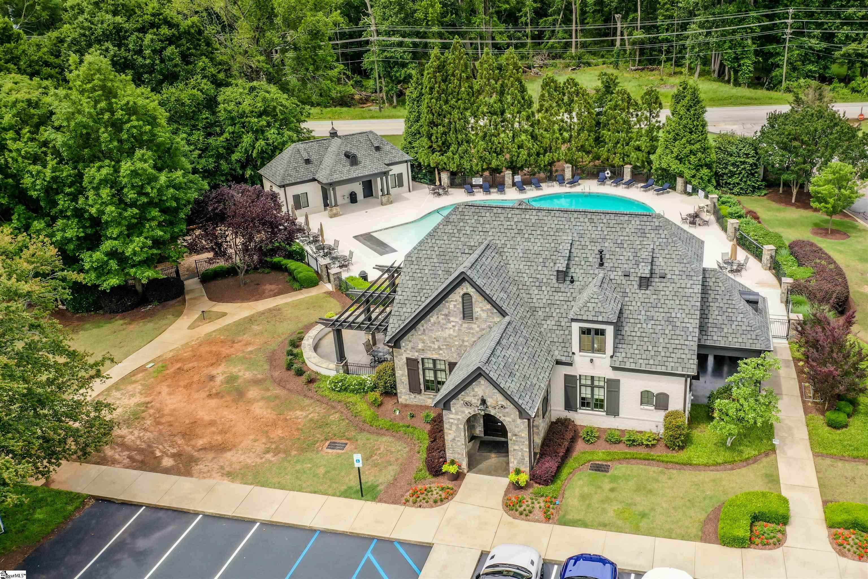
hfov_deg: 65.5
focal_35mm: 28
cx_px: 434
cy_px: 290
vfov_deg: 46.4
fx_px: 675
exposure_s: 1/240
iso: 100
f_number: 5
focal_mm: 10.26
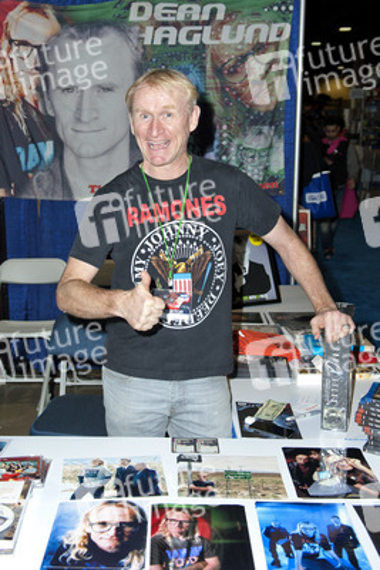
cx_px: 190
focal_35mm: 35
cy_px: 285
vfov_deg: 54.4
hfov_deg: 37.9
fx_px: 554
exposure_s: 1/320
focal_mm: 35
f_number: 4
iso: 400
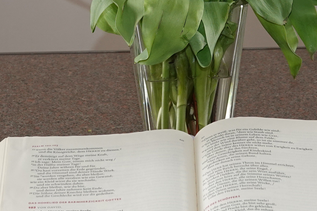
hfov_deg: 12.9
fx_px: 1400
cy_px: -1
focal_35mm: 159
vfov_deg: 8.6
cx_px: 176
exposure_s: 1/50
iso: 250
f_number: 3.2
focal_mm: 16.31
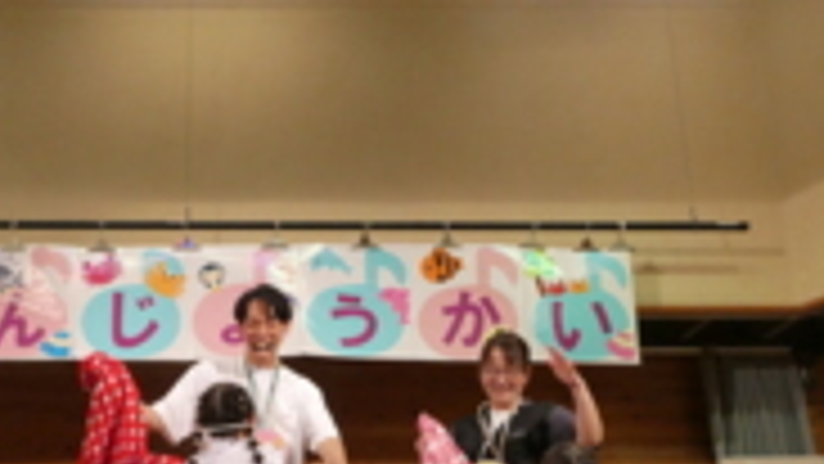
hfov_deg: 40.1
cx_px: 198
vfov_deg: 23.6
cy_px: 374
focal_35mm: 50
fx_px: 1093
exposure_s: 1/60
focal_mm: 4.3
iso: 320
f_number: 3.3
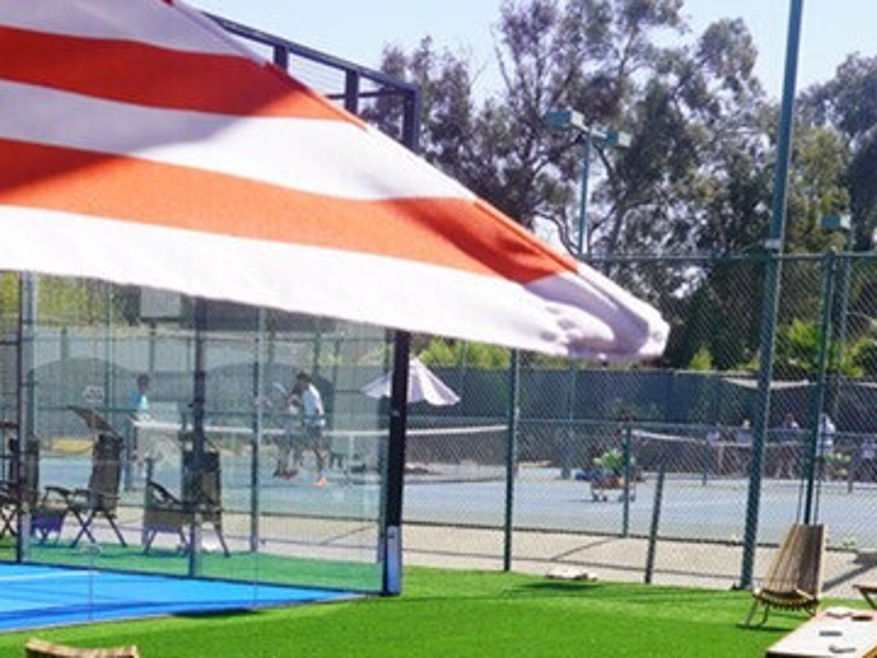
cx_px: 280
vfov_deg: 17.5
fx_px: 1951
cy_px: 931
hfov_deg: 25.2
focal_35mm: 77
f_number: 9
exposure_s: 1/125
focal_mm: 16
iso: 100
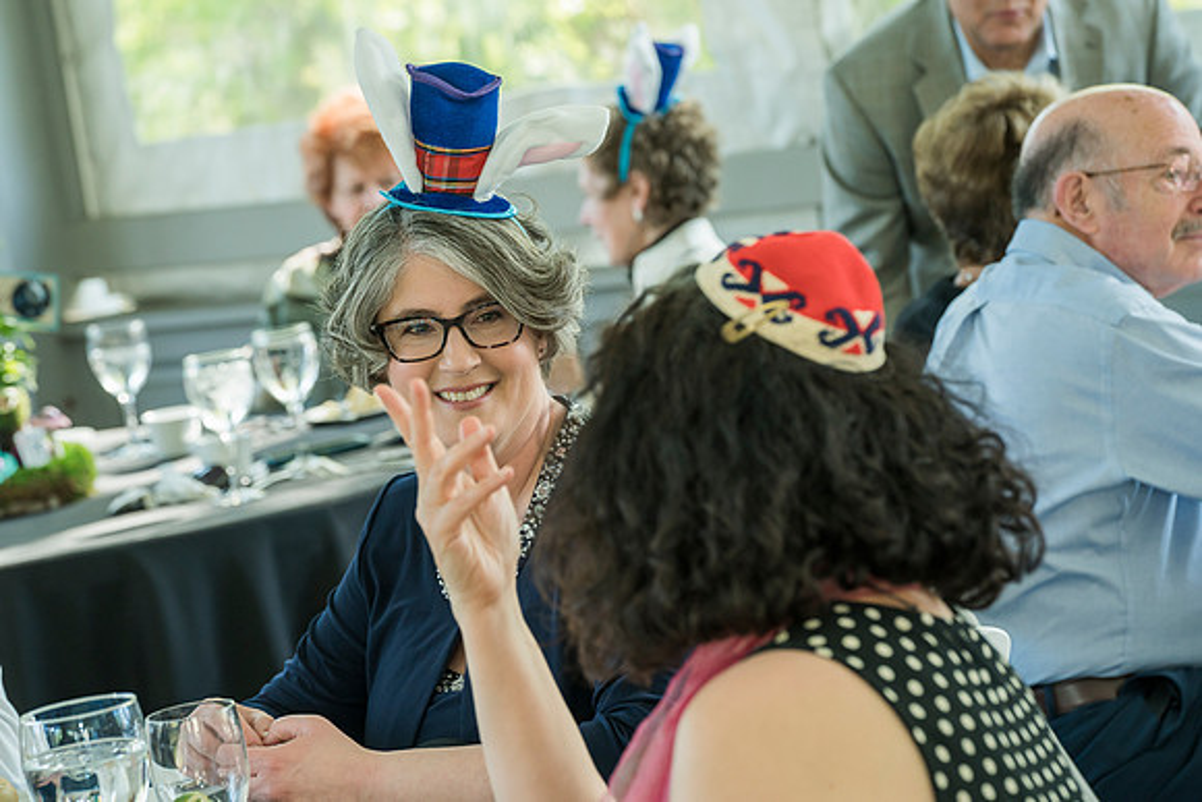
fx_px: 3941
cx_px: 601
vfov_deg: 11.6
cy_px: 401
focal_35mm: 118
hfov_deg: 17.3
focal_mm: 118
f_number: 6.3
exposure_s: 1/160
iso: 800
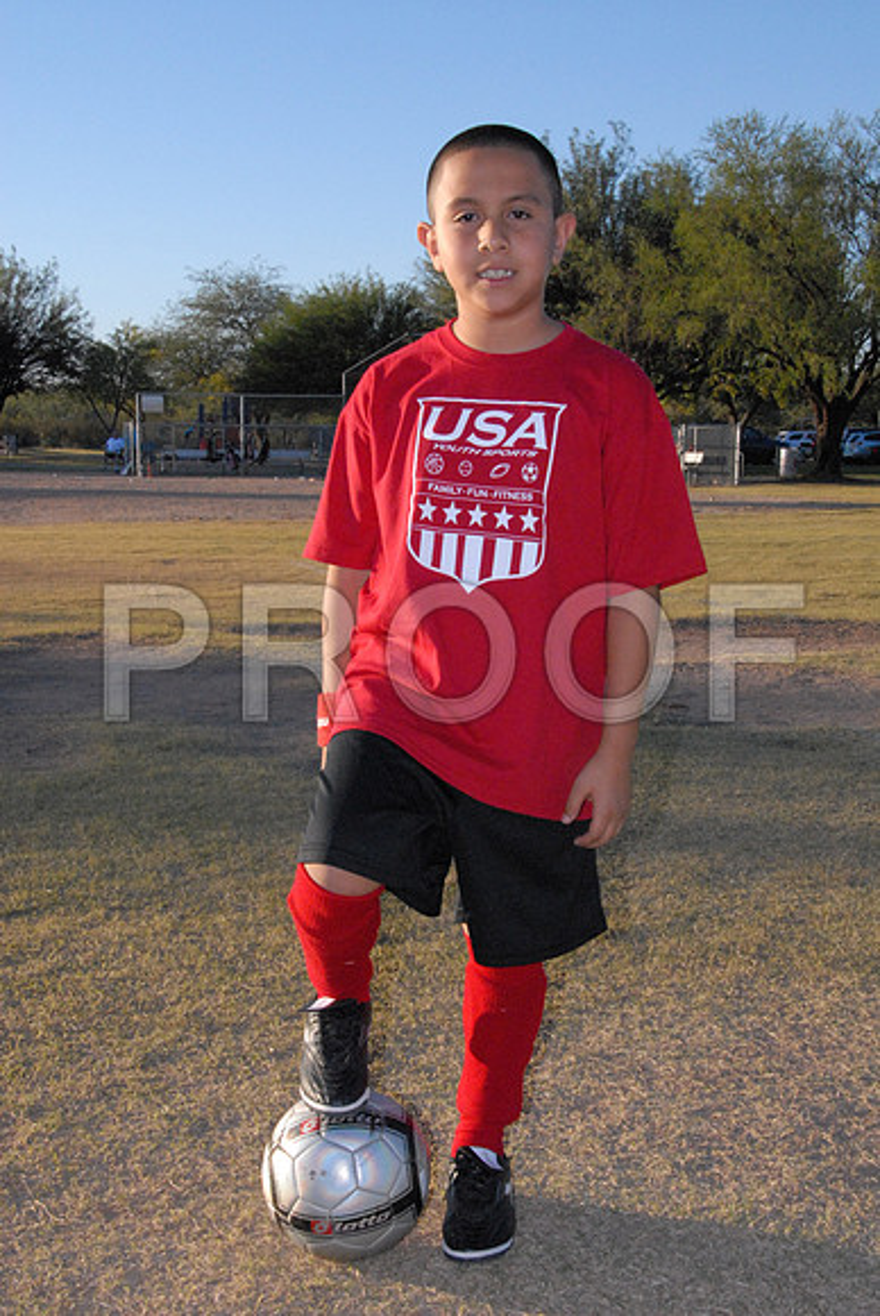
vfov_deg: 37.8
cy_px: 658
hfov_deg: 25.8
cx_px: 440
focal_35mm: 52
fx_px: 1920
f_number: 20
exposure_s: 1/250
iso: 1600
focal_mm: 35
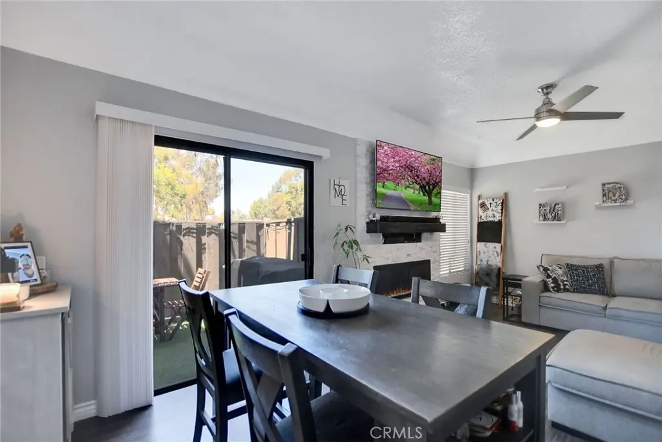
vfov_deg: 77.3
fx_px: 276
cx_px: 331
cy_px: 221
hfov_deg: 100.4
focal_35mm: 15
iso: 1250
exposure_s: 1/200
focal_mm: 10
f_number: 7.1
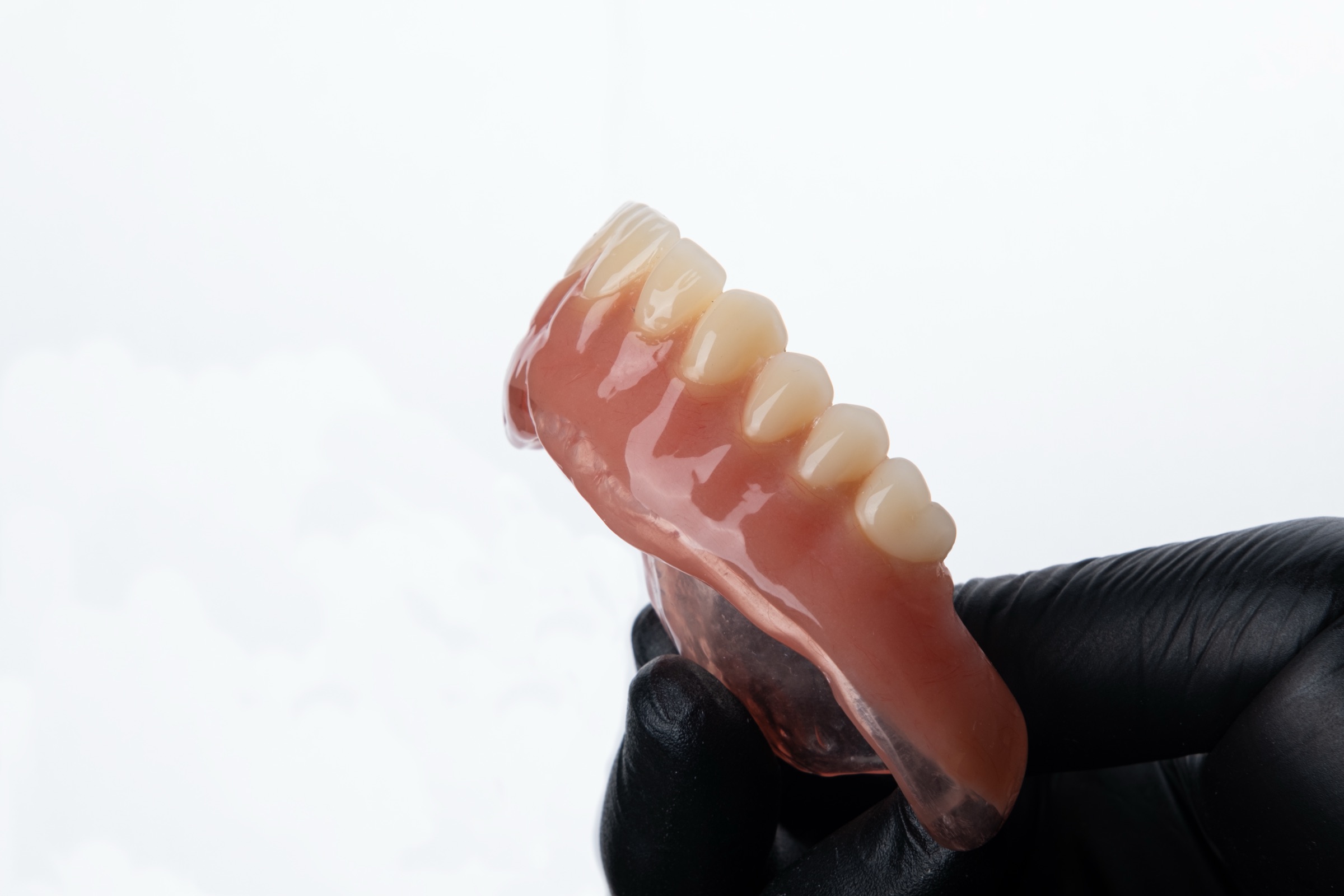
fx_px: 4256
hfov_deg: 17.9
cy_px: 448
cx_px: 672
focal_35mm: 114
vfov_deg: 12.0
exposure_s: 1/180
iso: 100
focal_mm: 76.3
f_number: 14
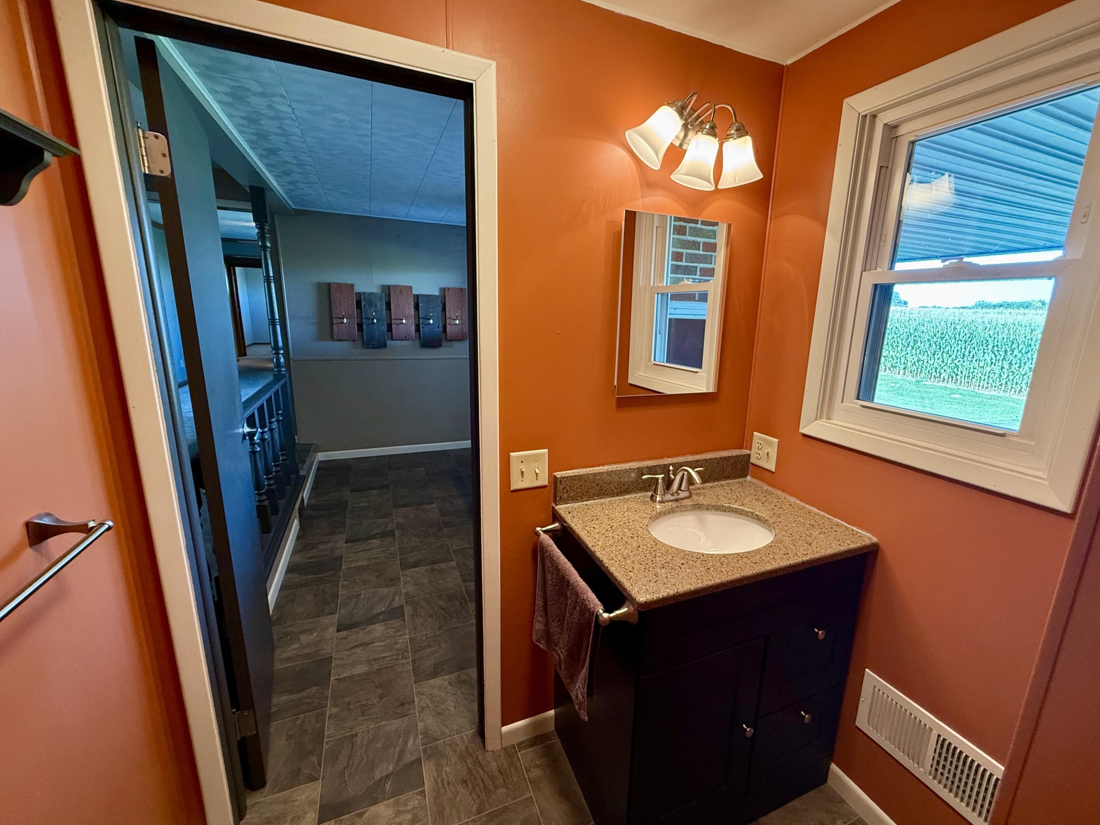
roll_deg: -1.7
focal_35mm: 15
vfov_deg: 81.7
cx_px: 587
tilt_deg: -12.9
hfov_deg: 98.0
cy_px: 419
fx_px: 477
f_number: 2.2
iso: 320
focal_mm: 2.22
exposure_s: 1/60
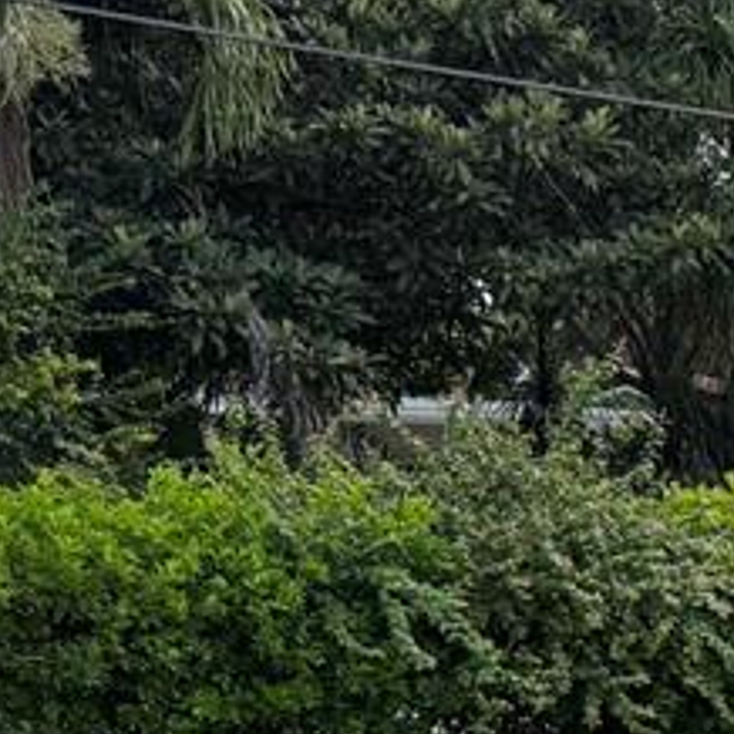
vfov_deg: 11.1
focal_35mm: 156
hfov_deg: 9.6
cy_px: 778
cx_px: 1923
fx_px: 3742
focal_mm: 6.76
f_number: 1.78
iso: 100
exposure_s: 1/2110
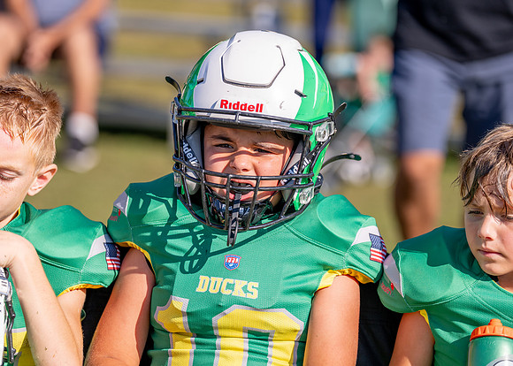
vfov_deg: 8.8
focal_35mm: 163
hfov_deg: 12.3
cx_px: 264
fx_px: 2382
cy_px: 173
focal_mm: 144
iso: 250
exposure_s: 1/4000
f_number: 2.8
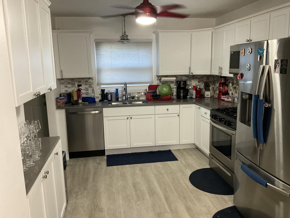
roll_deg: +1.1
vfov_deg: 48.2
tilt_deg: -10.5
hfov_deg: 61.7
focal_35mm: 29
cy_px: 109
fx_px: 243
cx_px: 145
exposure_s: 1/60
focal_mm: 3
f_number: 1.8
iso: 160
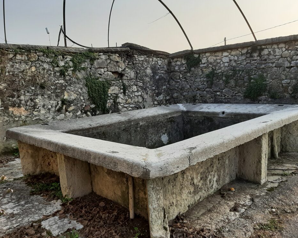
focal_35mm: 28
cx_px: 153
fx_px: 247
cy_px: 122
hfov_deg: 62.2
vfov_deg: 51.5
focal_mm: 3.93
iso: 40
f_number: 1.7
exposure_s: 1/937
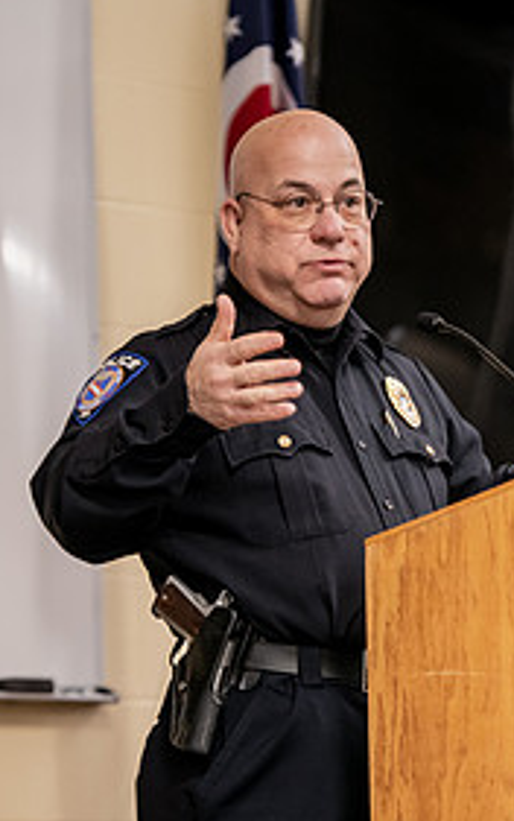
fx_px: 6356
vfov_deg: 7.4
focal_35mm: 284
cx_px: 584
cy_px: 510
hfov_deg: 4.6
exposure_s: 1/200
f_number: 2.8
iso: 1600
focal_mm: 135
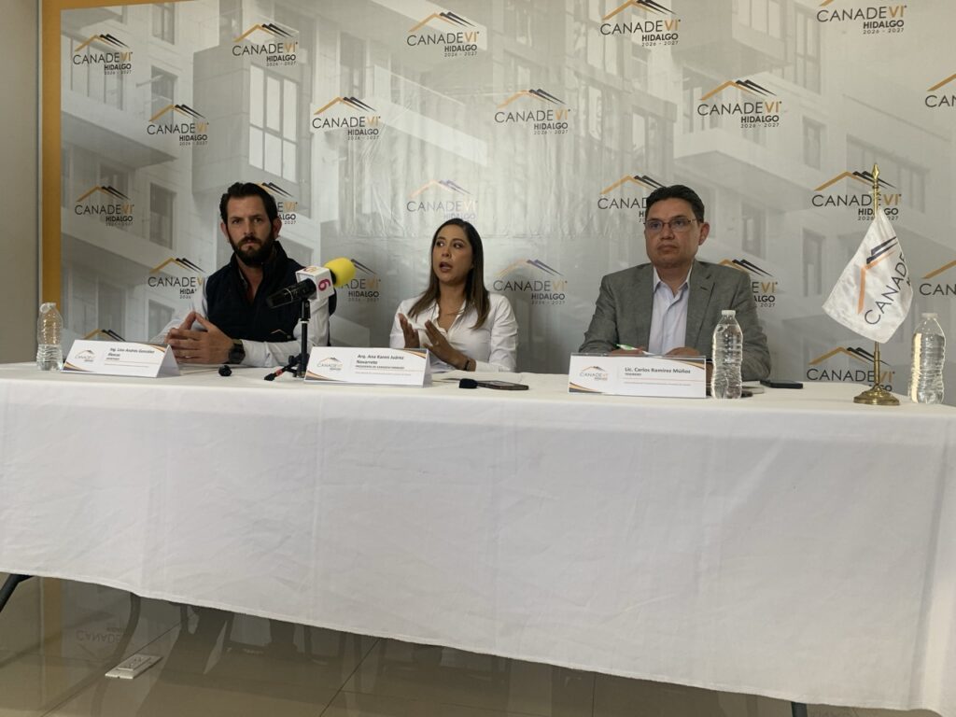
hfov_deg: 67.3
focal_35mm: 26
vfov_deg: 53.1
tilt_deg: -3.1
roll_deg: -1.0
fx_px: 718
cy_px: 358
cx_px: 478
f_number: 1.8
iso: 80
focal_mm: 4.25
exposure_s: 1/60
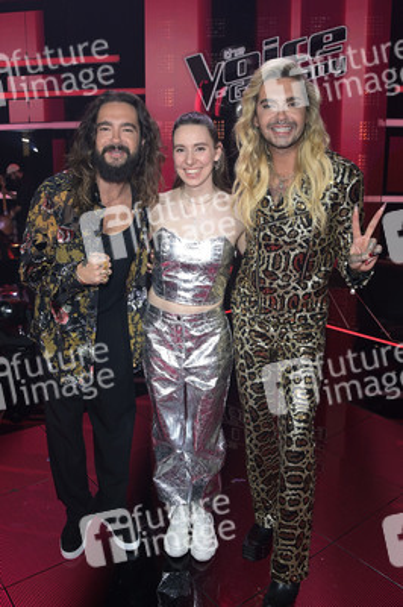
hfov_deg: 46.3
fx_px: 471
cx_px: 202
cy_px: 304
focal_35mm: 28
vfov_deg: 65.5
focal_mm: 28
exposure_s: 1/200
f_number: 5
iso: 2500
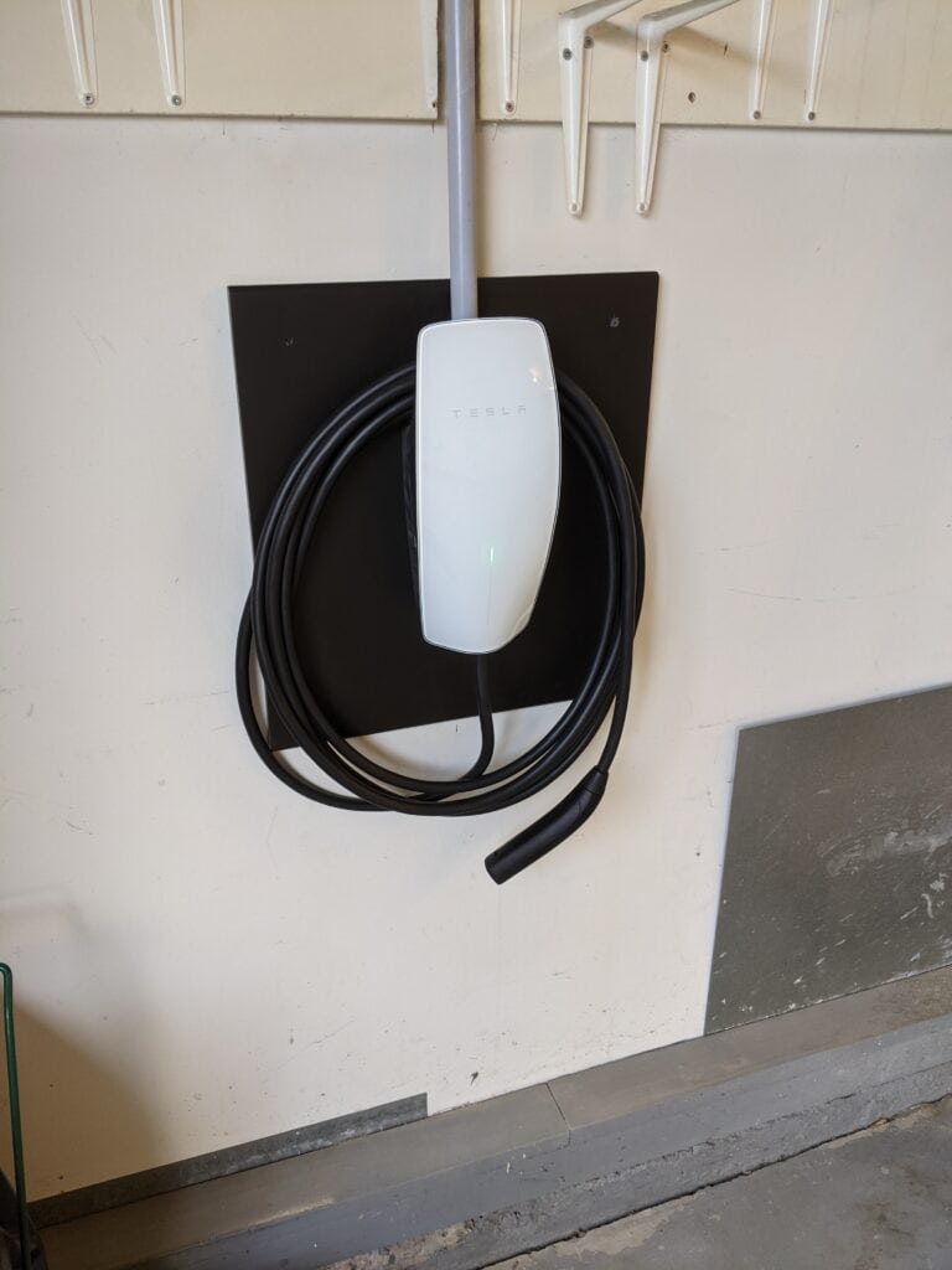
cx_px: 476
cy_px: 635
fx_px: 990
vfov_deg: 65.3
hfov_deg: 51.4
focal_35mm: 27
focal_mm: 4.44
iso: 70
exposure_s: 1/40
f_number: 1.8
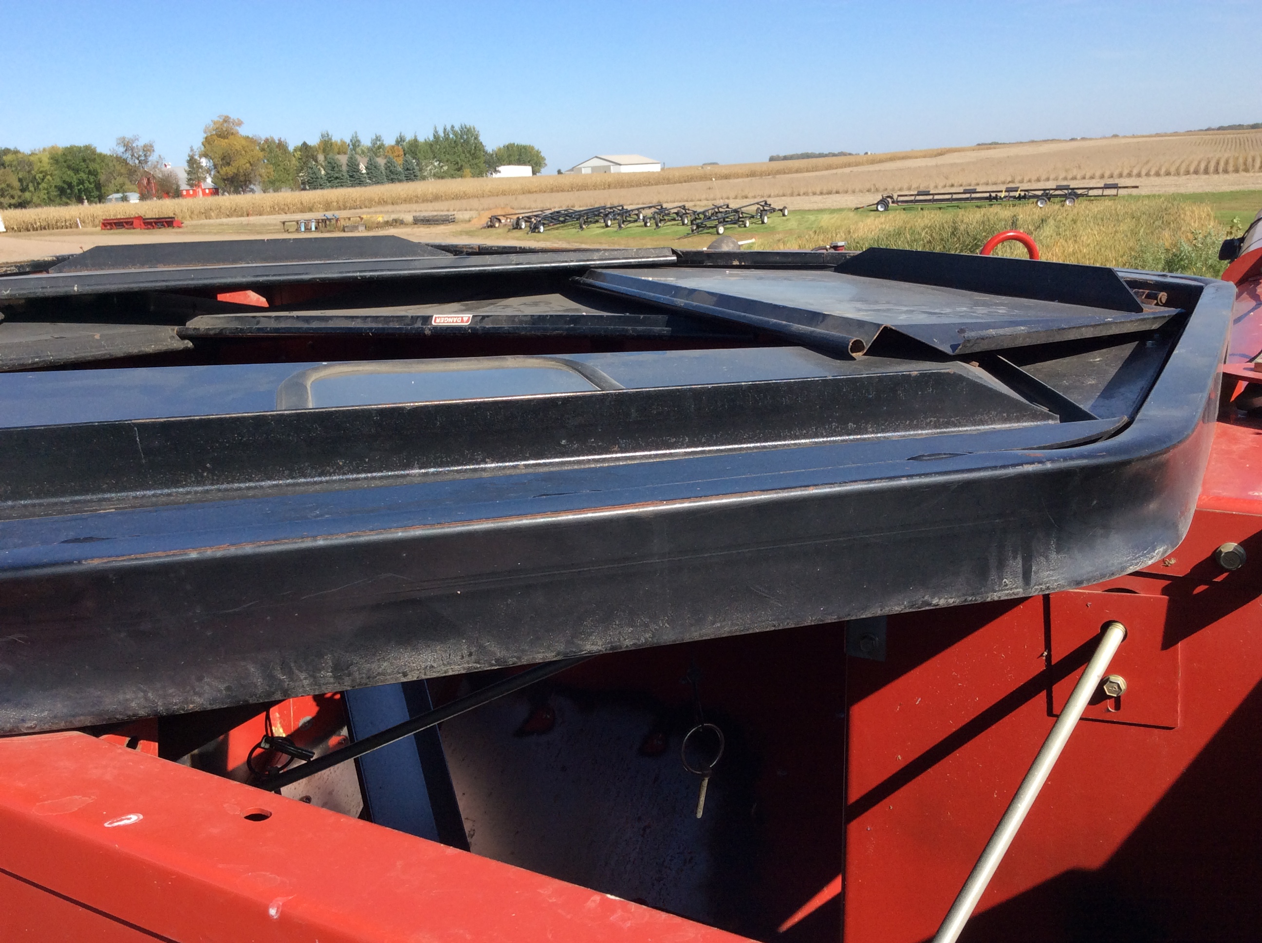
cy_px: 472
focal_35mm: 32
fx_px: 1165
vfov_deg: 44.1
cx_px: 631
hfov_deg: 56.9
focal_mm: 3.3
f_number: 2.4
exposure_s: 1/1059
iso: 32
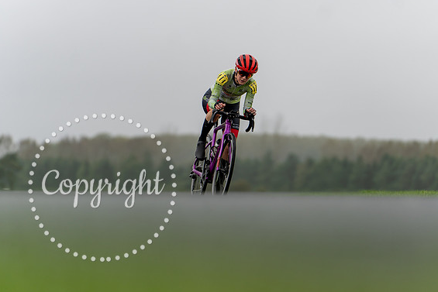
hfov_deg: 8.9
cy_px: 153
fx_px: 2811
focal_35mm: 231
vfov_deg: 6.0
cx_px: 261
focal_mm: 180
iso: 160
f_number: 2.8
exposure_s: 1/1000
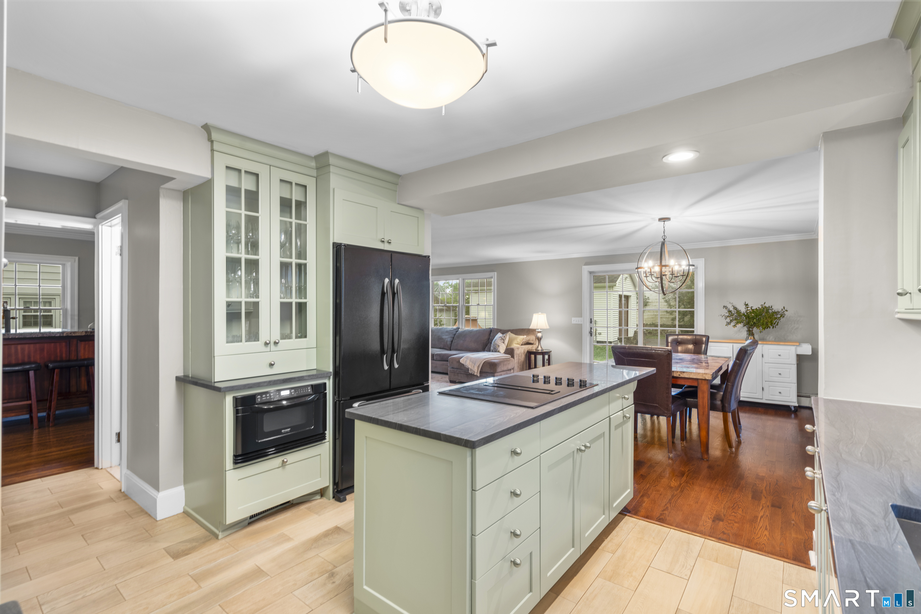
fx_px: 409
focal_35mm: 16
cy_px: 307
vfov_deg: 73.7
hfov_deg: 96.7
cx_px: 460
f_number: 9
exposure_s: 5
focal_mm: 16
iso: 200
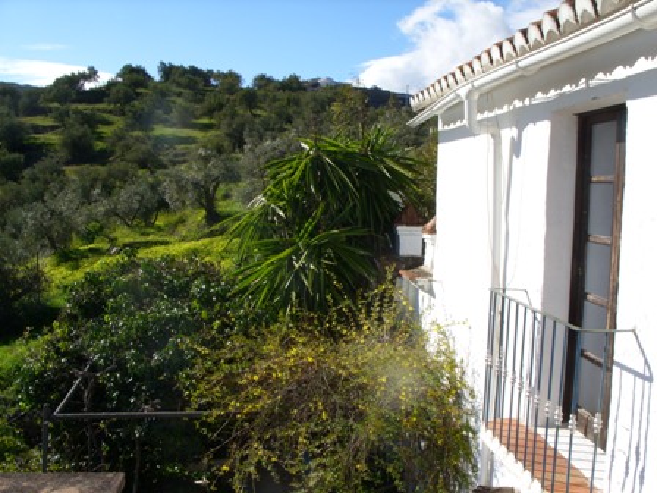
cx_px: 328
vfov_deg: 37.7
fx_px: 721
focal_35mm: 38
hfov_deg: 49.0
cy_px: 246
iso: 50
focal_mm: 7.8
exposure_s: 1/239
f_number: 7.4
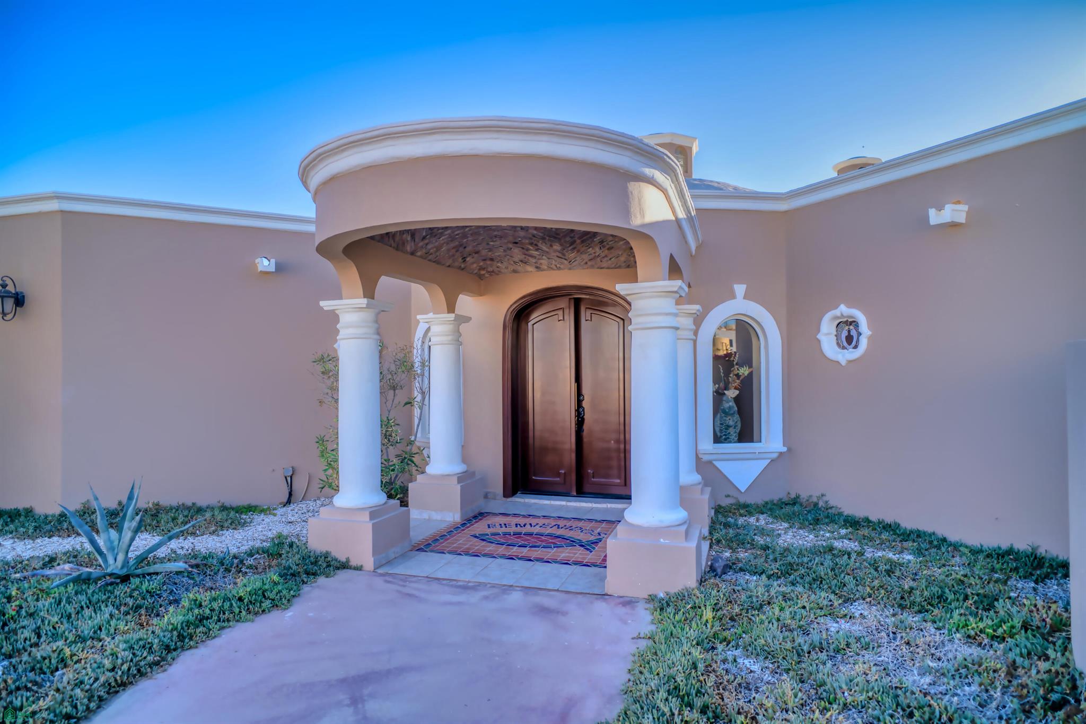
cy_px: 362
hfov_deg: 84.0
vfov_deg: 61.9
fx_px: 603
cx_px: 543
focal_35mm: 20
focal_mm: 20
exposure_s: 1/800
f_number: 2.8
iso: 100
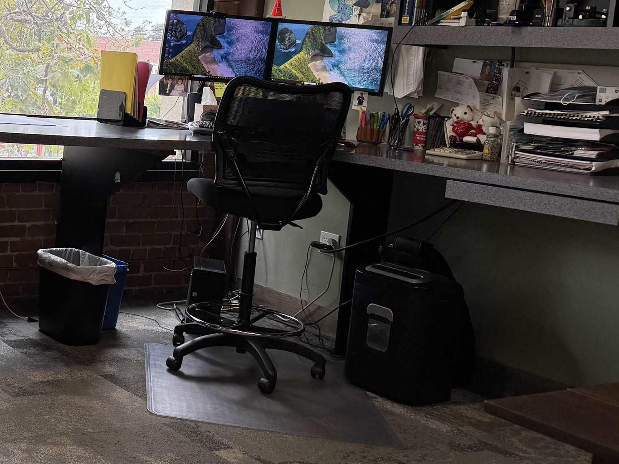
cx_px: -17
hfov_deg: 32.4
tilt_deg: -5.7
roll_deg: -4.9
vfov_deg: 26.9
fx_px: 966
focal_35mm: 54
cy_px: 157
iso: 80
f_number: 1.78
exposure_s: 1/278
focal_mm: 6.76
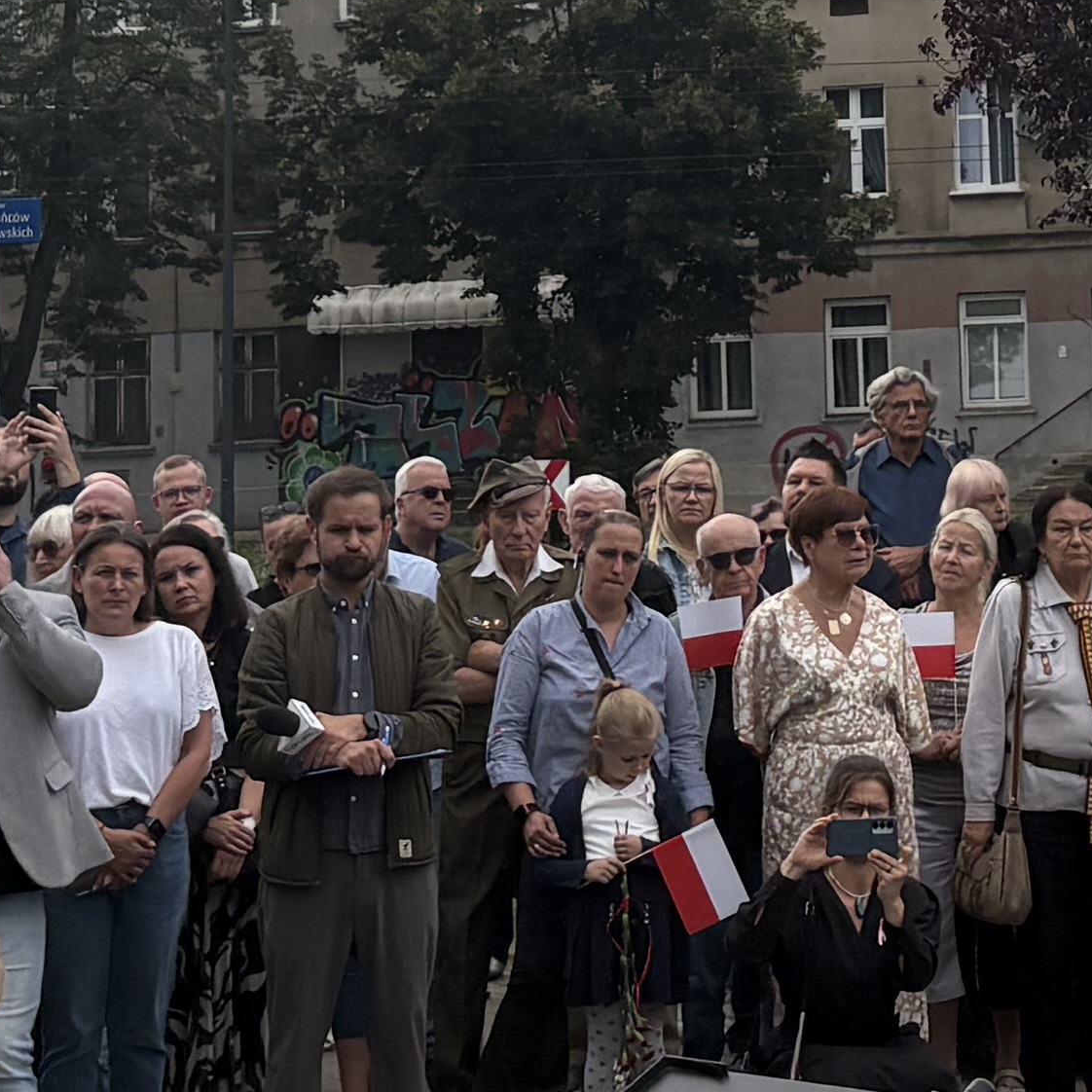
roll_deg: +2.5
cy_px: -343
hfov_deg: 14.8
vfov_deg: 14.3
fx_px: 4176
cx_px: 947
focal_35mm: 117
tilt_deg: +10.5
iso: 50
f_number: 1.6
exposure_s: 1/5814
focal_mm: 5.96
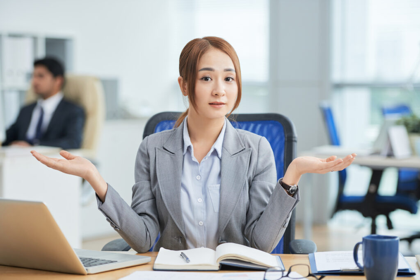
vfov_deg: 13.1
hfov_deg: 19.4
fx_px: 1226
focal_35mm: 105
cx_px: 210
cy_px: 140
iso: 140
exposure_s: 1/180
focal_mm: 105
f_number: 2.8
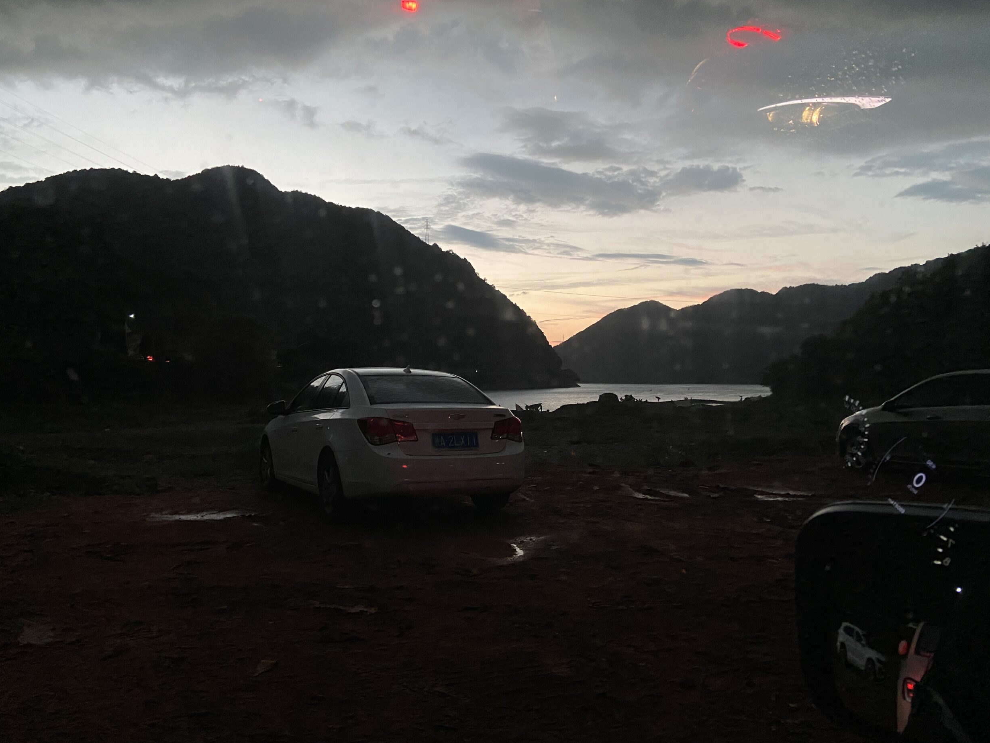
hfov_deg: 65.3
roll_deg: -0.8
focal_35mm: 27
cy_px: 375
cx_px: 480
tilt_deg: +0.0
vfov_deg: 51.4
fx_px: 772
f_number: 1.8
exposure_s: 1/60
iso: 320
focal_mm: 4.25
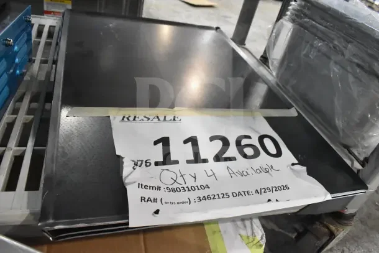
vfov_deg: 48.0
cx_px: 190
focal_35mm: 27
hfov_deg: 67.4
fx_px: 284
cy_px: 126
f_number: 6.3
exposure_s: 1/160
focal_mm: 18
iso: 6400
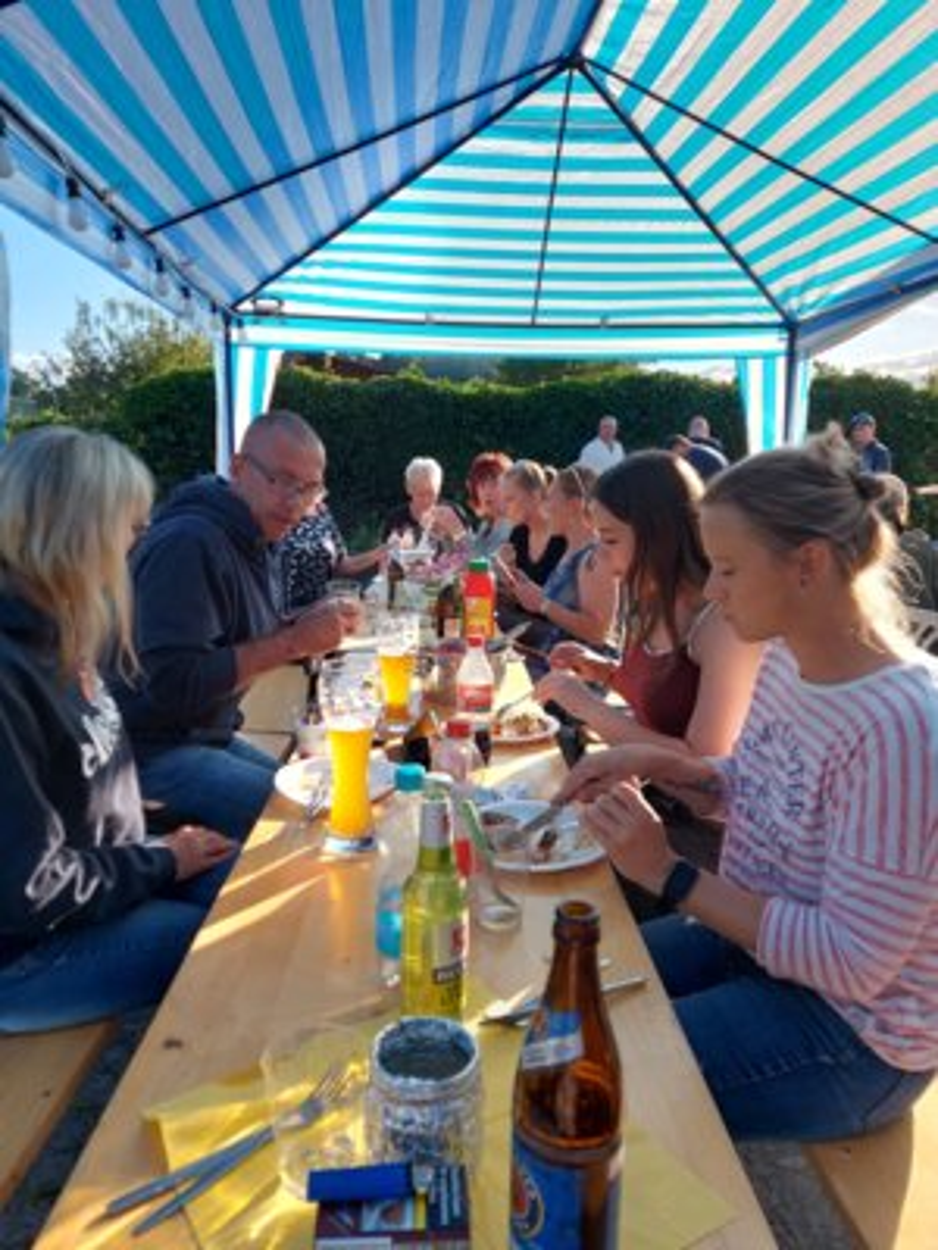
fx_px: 867
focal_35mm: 24
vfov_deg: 71.6
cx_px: 469
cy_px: 625
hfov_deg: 56.8
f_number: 1.8
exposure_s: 1/310
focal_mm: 5.23
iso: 32
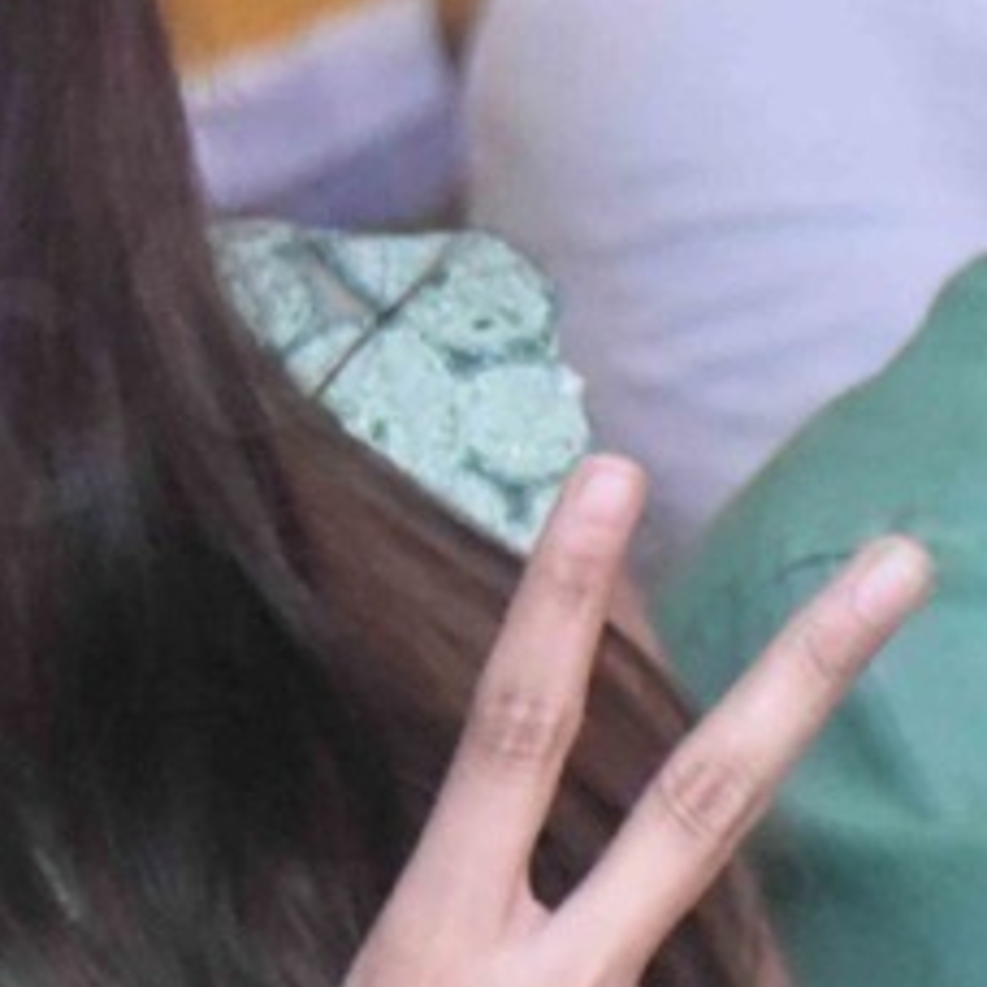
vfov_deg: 3.0
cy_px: 214
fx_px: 18774
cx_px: -1026
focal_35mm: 582
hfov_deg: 3.0
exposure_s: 1/80
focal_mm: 80
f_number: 5.3
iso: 10000
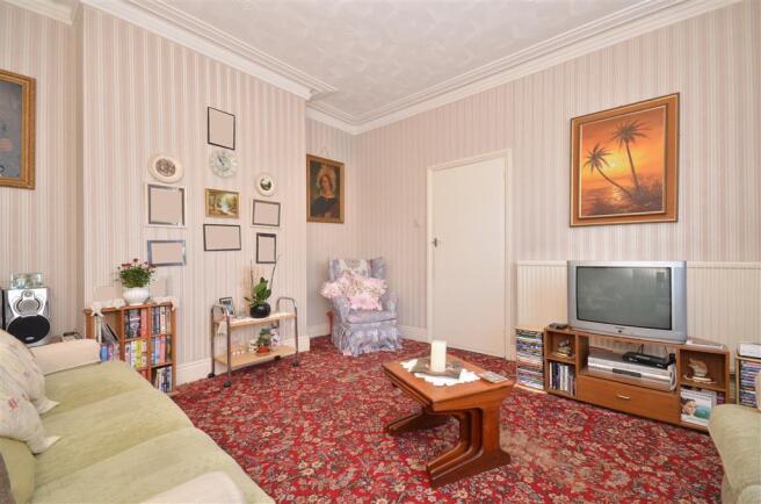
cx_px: 380
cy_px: 252
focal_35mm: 15
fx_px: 316
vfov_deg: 77.0
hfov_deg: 100.5
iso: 640
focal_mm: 10
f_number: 9
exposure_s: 1/10
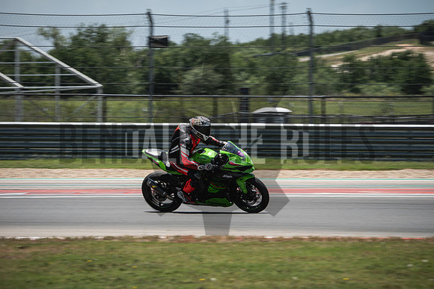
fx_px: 3617
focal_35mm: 300
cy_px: 144
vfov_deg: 4.6
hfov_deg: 6.9
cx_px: 217
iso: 160
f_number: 8
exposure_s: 1/250
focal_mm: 200
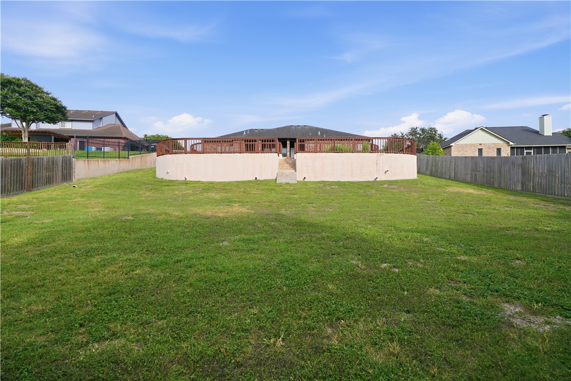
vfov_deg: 73.7
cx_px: 286
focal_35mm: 16
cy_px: 190
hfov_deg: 96.7
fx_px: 254
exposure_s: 1/100
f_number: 7.1
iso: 100
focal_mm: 16
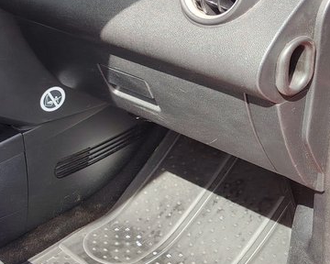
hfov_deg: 20.7
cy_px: 116
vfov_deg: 19.7
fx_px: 762
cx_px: -170
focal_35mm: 78
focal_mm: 5.25
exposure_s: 1/120
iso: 106
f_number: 1.75
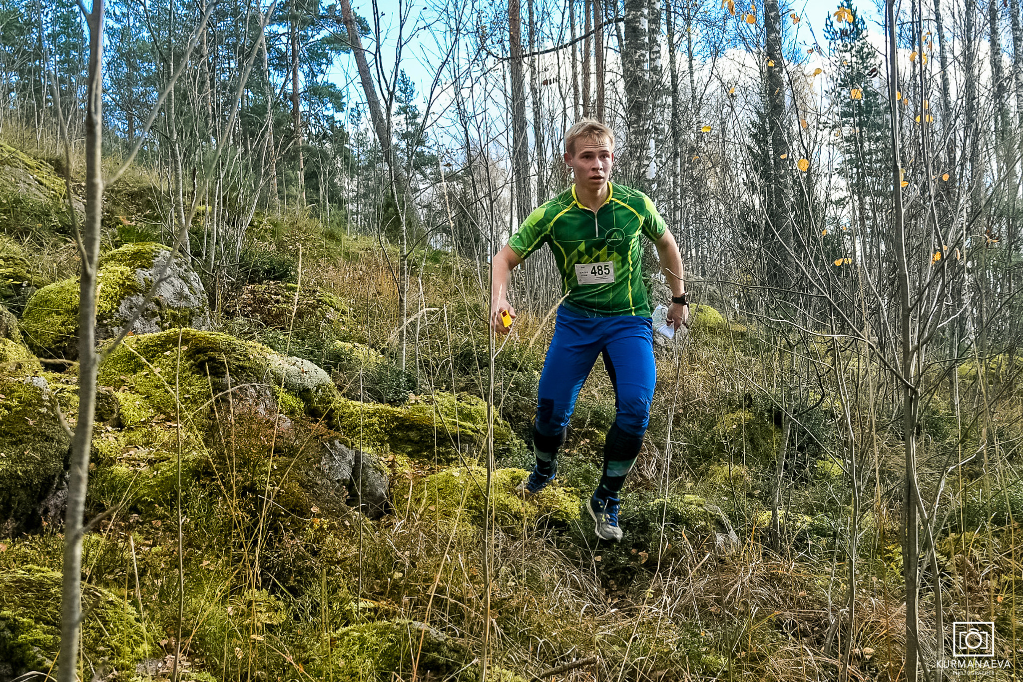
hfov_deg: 53.1
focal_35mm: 36
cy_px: 341
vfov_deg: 36.9
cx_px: 512
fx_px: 1023
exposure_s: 1/400
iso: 400
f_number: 5.6
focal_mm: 24
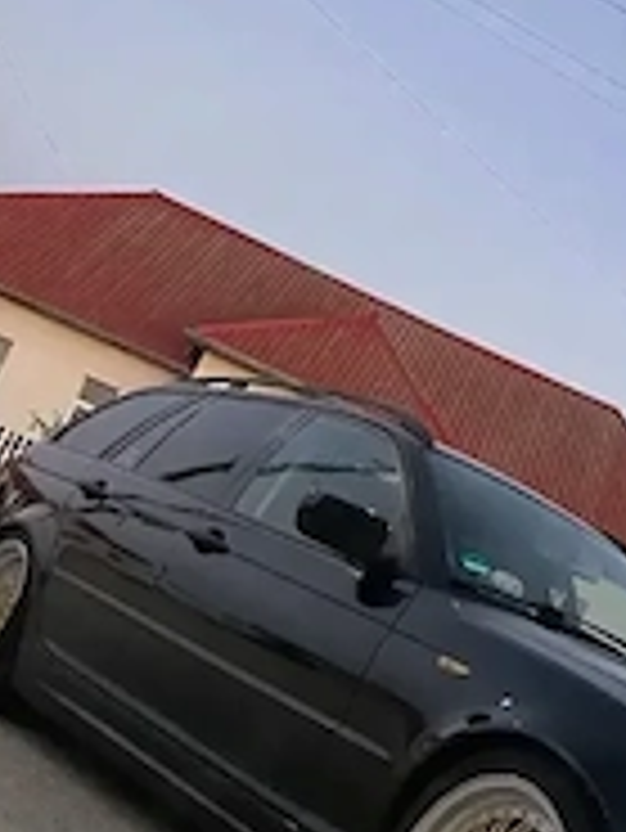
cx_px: 576
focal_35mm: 54
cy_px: 535
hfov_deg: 26.1
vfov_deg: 35.3
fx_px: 1301
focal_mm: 5.1
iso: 160
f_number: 1.6
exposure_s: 1/50
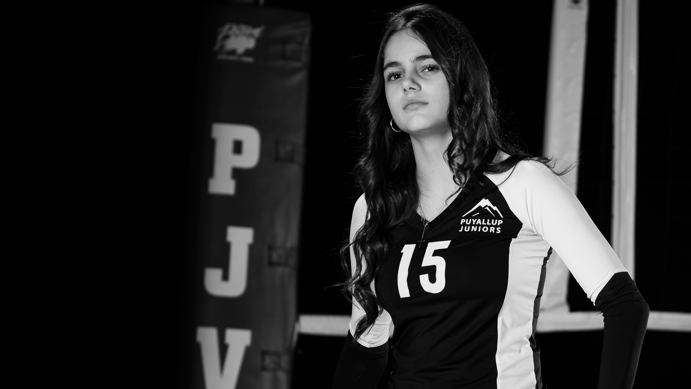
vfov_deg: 7.6
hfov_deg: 13.4
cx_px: 439
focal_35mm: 160
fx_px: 2931
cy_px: 297
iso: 50
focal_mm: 87
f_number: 2.8
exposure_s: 1/200
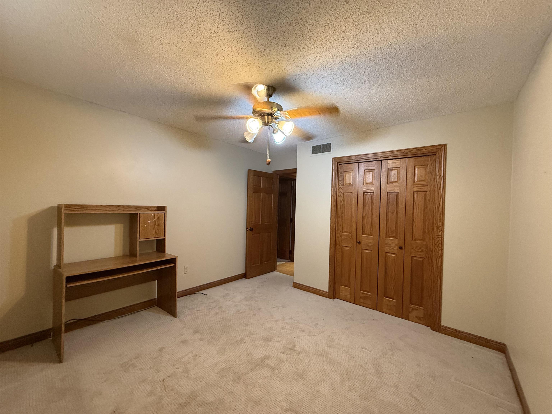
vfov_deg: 85.7
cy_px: 207
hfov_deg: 102.1
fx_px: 223
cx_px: 276
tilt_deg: +0.9
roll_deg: -1.6
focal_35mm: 14
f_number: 2.2
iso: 500
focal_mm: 2.22
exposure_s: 1/60
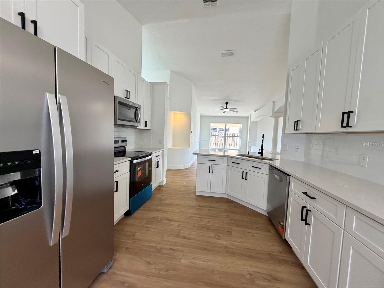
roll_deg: -1.5
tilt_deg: -2.4
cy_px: 144
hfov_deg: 102.1
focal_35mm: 14
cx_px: 192
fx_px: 155
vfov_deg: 85.7
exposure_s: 1/120
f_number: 2.2
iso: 160
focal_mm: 2.22
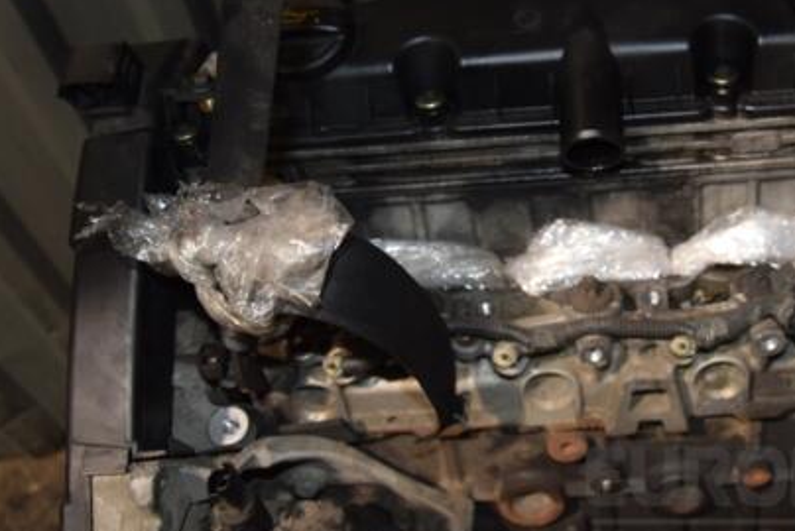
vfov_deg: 28.8
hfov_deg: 41.4
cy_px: 214
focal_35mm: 47
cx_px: 549
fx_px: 1033
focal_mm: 21
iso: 800
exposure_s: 1/60
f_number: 5
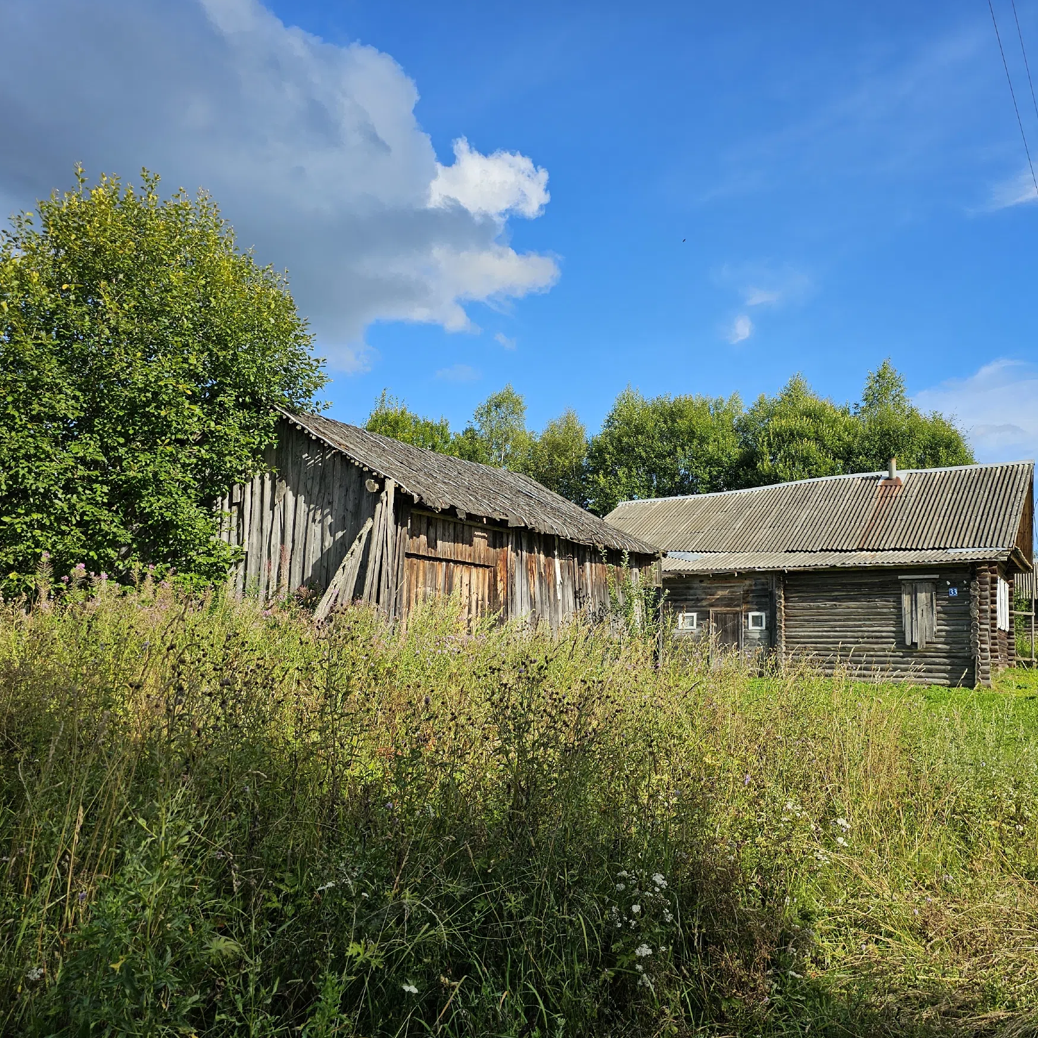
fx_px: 950
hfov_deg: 56.8
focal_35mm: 28
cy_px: 530
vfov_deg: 57.3
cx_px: 628
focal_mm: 6.3
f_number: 1.7
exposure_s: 1/682
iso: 10
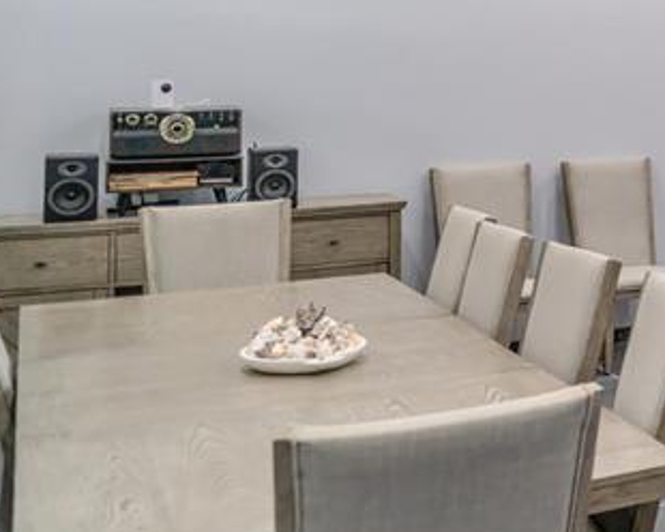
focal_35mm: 62
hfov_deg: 22.9
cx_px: 1068
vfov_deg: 23.7
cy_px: 24
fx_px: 1220
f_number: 2.8
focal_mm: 20
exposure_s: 1/60
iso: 400
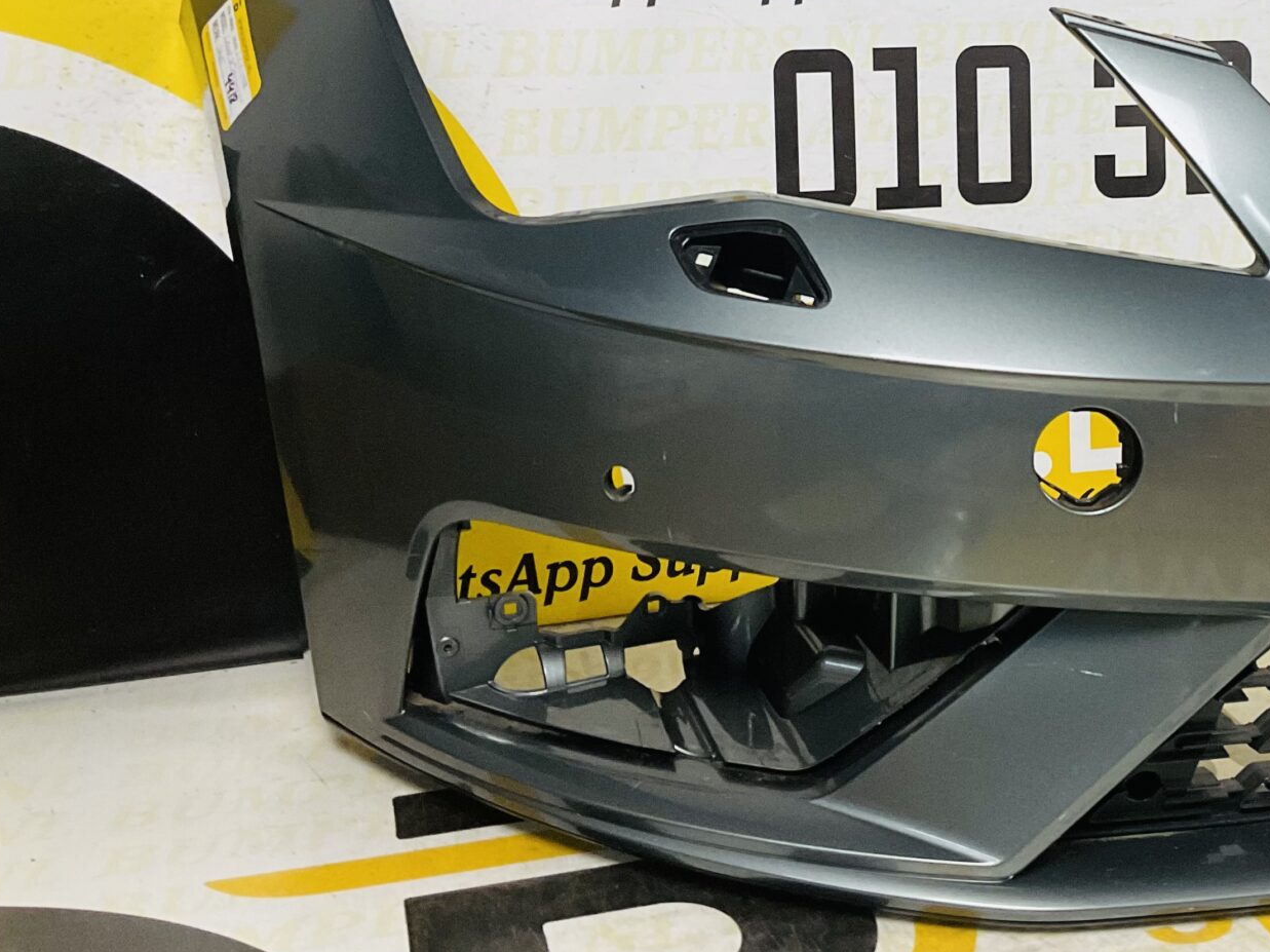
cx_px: 972
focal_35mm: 53
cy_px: 205
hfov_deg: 35.3
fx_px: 1944
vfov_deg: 27.0
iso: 64
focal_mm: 3
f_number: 1.8
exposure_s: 1/50
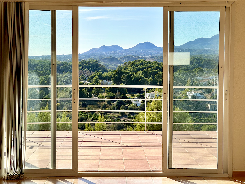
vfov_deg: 19.1
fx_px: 545
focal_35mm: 77
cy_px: 92
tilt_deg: -3.3
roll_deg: +0.0
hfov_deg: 25.3
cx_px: 122
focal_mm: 9
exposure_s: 1/797
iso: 32
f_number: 2.8
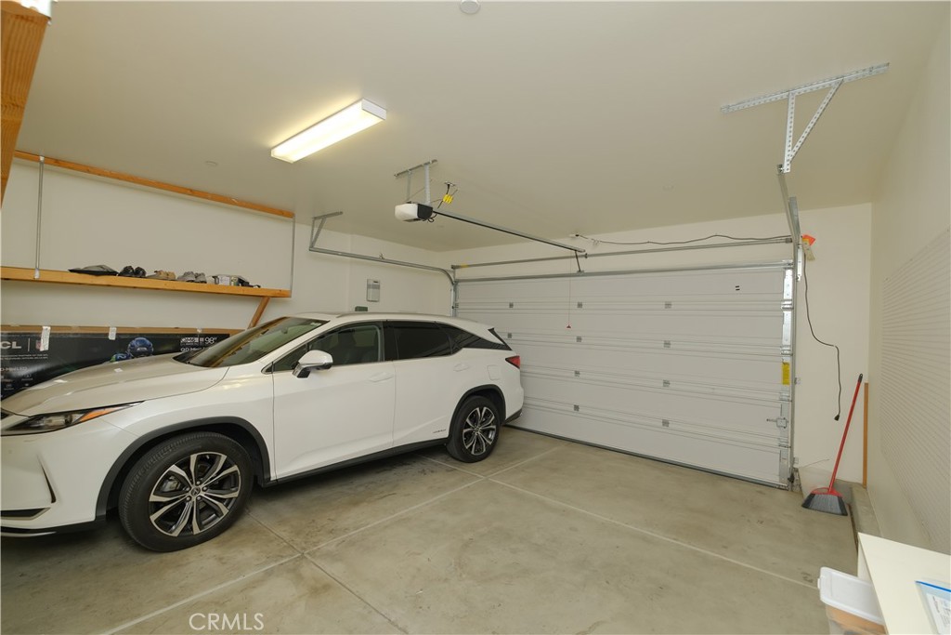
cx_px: 476
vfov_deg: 77.3
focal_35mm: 15
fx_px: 396
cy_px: 318
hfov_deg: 100.4
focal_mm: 10
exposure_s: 1/60
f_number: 4
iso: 320
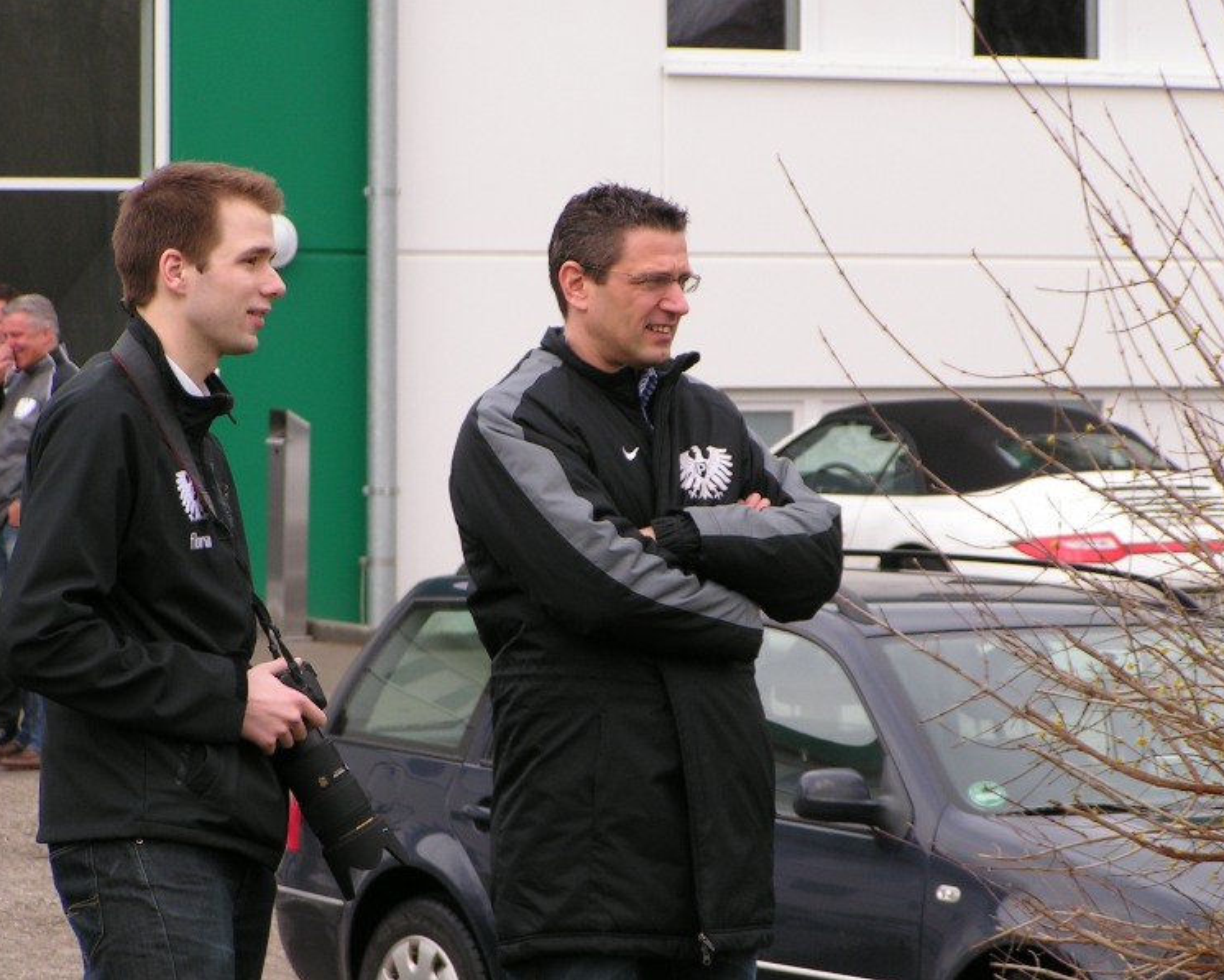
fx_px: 7136
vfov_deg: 7.8
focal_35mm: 197
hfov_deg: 9.8
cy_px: 490
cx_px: 600
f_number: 4.5
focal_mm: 28.8
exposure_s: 1/160
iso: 50
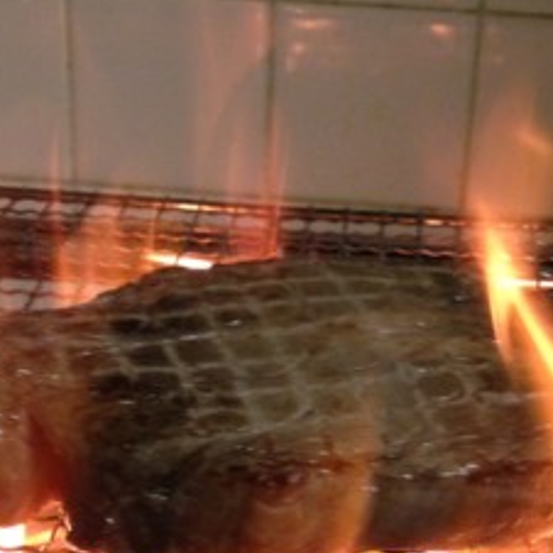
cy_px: 384
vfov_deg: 21.0
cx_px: 306
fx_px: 1482
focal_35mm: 82
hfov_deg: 21.1
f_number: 2.4
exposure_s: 1/20
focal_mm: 4.28
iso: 320
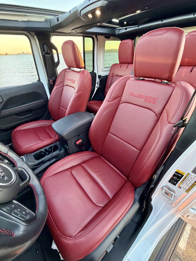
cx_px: 98
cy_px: 130
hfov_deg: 85.7
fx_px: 106
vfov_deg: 102.1
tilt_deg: -37.0
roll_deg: +1.1
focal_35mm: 14
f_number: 2.2
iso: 320
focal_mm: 2.22
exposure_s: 1/67
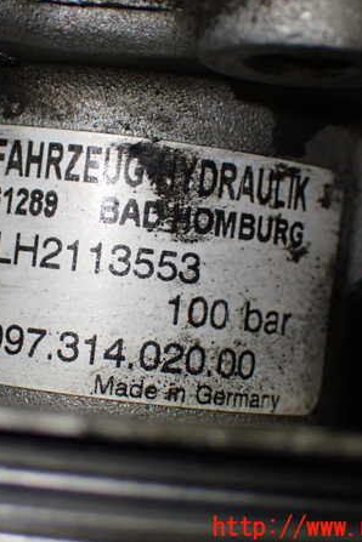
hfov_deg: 16.8
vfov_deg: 25.1
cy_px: 270
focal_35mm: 81
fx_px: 1222
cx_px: 123
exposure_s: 1/250
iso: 640
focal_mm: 10.35
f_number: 3.5
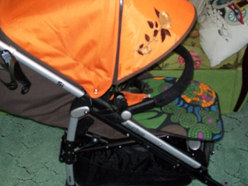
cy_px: 89
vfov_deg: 28.6
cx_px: 90
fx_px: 366
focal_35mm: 51
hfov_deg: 37.2
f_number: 2.7
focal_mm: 6
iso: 160
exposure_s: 1/60
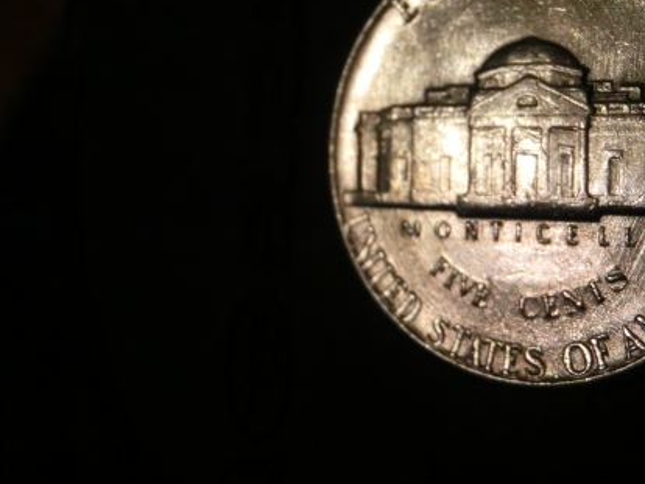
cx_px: 461
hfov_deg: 36.8
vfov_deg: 28.4
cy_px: 165
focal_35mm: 51
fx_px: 951
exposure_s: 1/400
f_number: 3.7
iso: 800
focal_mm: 5.93
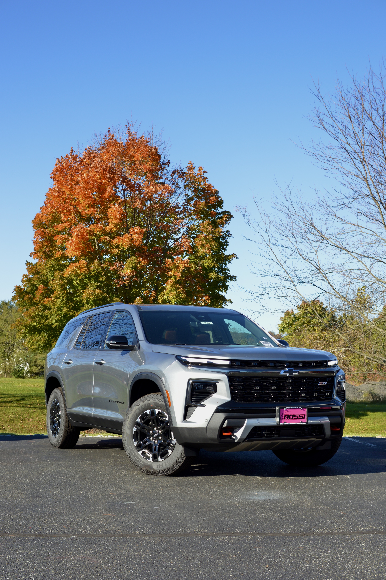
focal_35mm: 45
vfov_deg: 43.6
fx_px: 725
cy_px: 290
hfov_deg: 29.8
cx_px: 193
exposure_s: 1/200
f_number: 7.1
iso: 100
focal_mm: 30
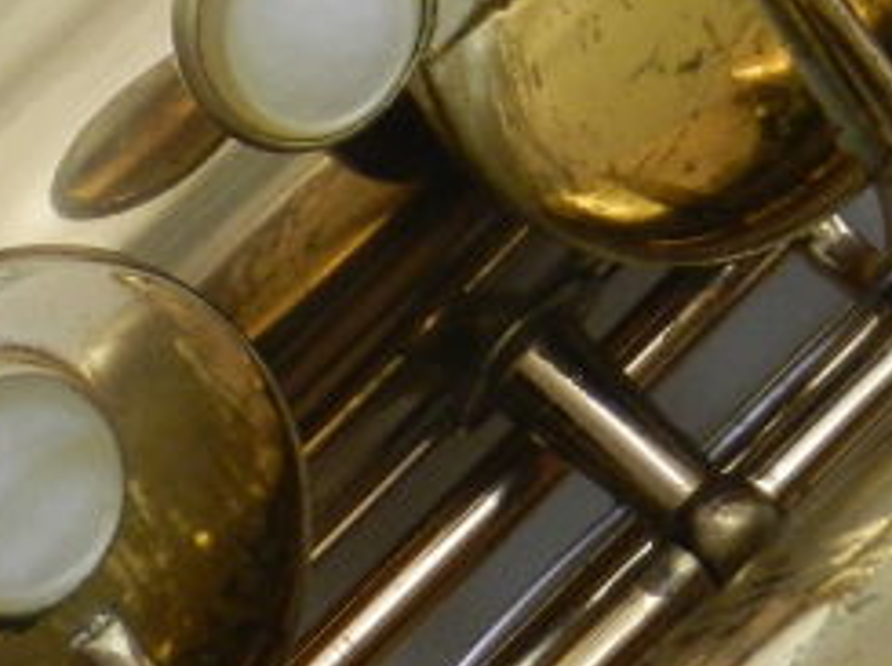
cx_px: 309
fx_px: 20096
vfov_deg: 1.9
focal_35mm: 781
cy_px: -135
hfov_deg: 2.5
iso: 400
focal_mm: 34
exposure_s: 1/25
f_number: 5.5
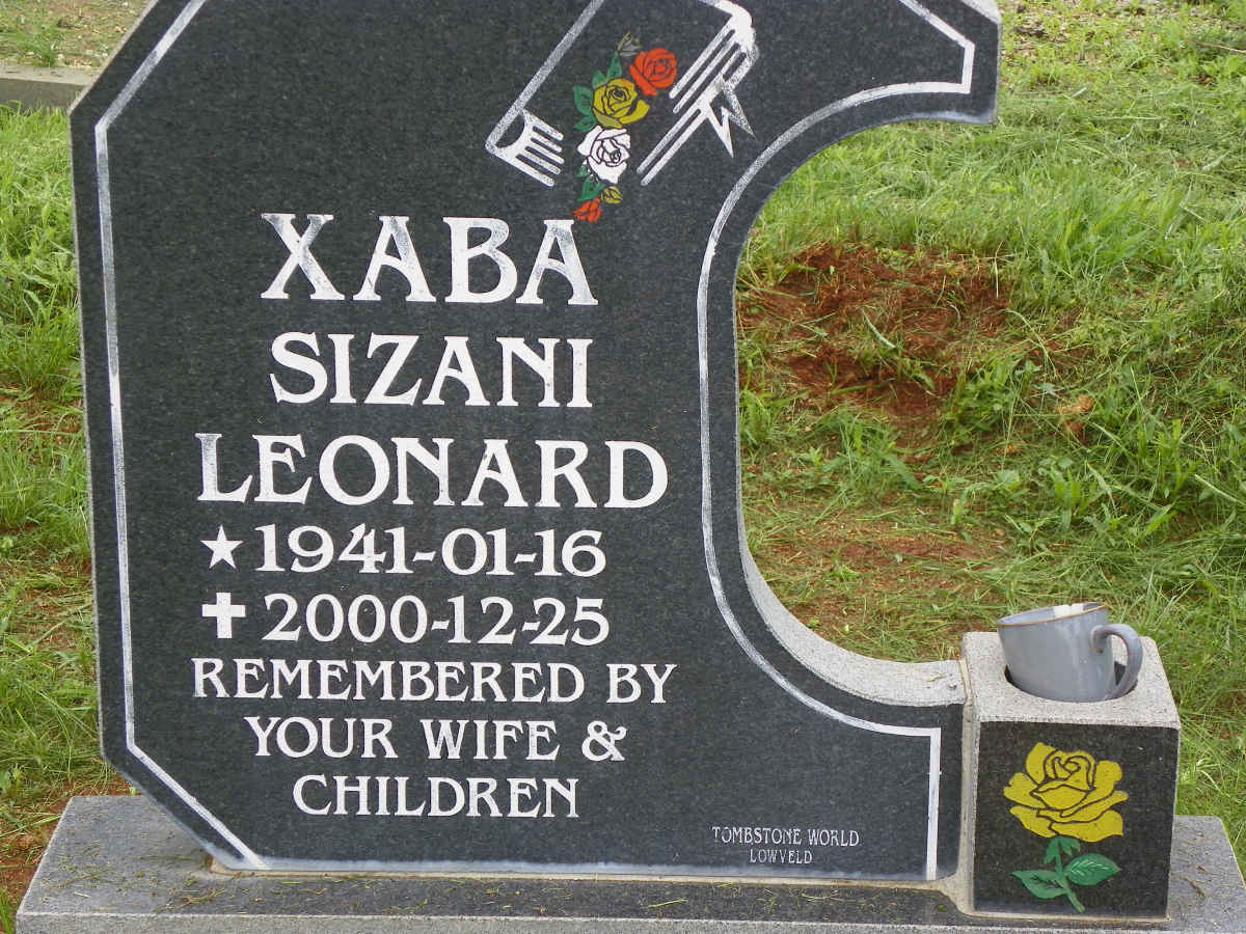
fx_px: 3060
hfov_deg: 23.0
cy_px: 467
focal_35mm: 85
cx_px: 623
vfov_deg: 17.4
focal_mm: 15.1
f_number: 4
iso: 64
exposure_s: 1/125
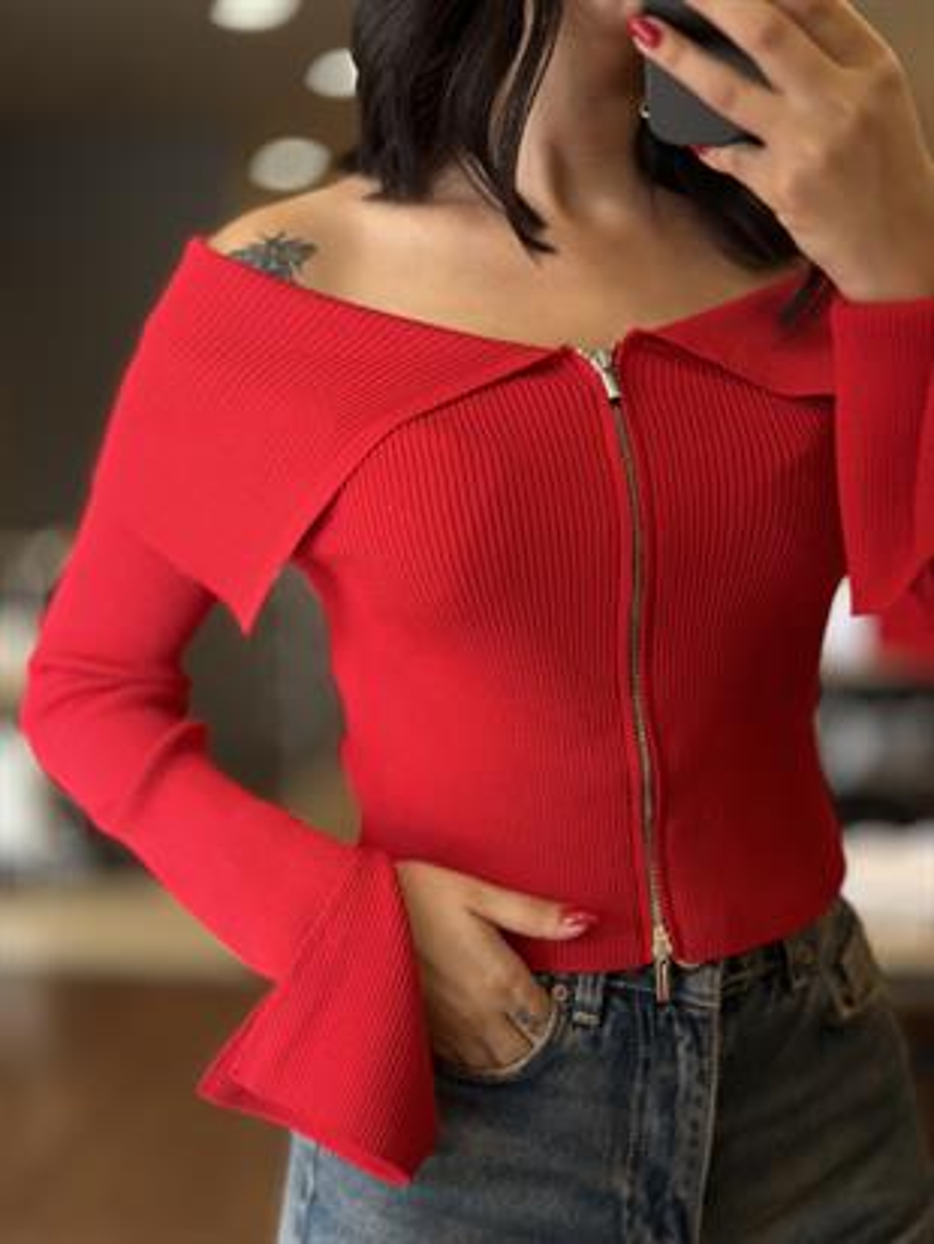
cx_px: 467
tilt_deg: -37.4
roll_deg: +7.1
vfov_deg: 39.6
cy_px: 622
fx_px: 1726
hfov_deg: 30.3
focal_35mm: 48
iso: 80
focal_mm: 6.86
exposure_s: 1/121
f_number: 1.78
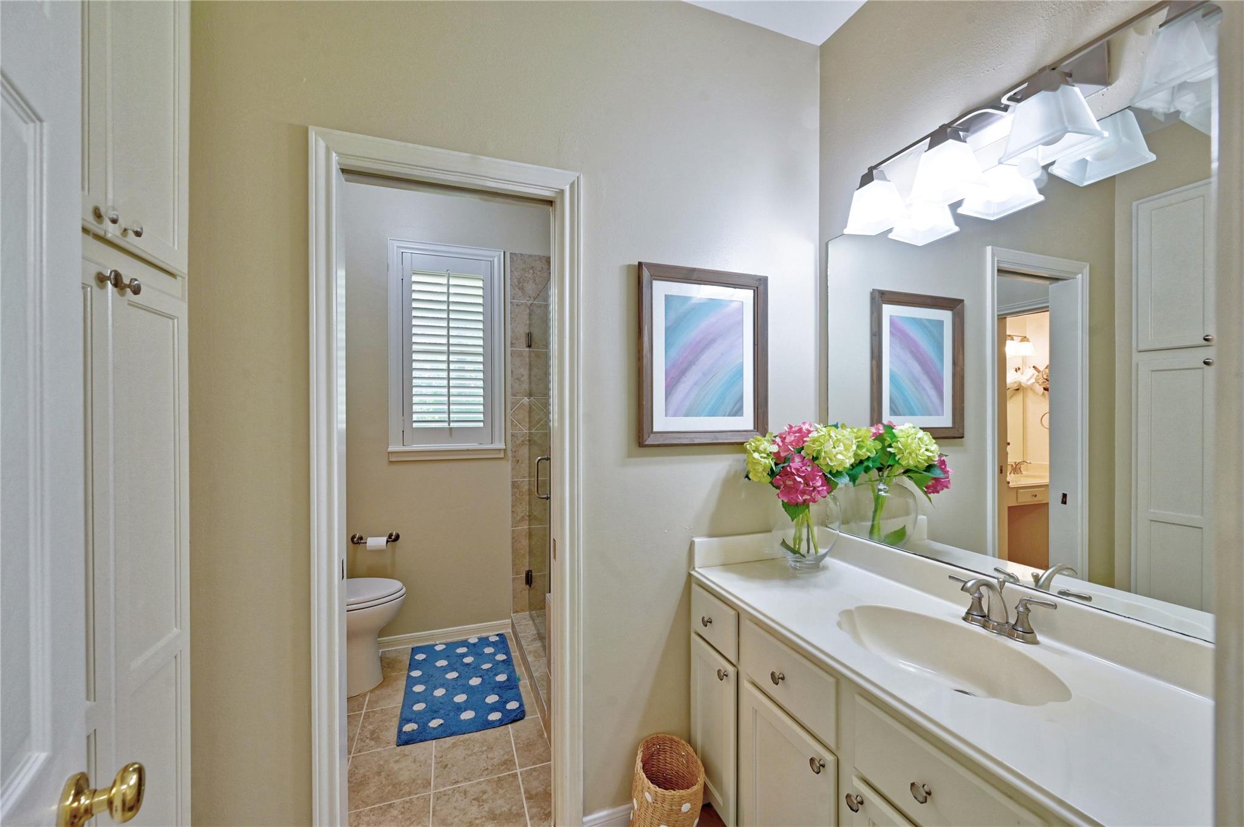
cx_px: 622
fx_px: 483
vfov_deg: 81.1
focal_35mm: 14
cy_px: 414
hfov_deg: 104.3
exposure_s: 1/10
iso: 400
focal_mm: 14
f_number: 8
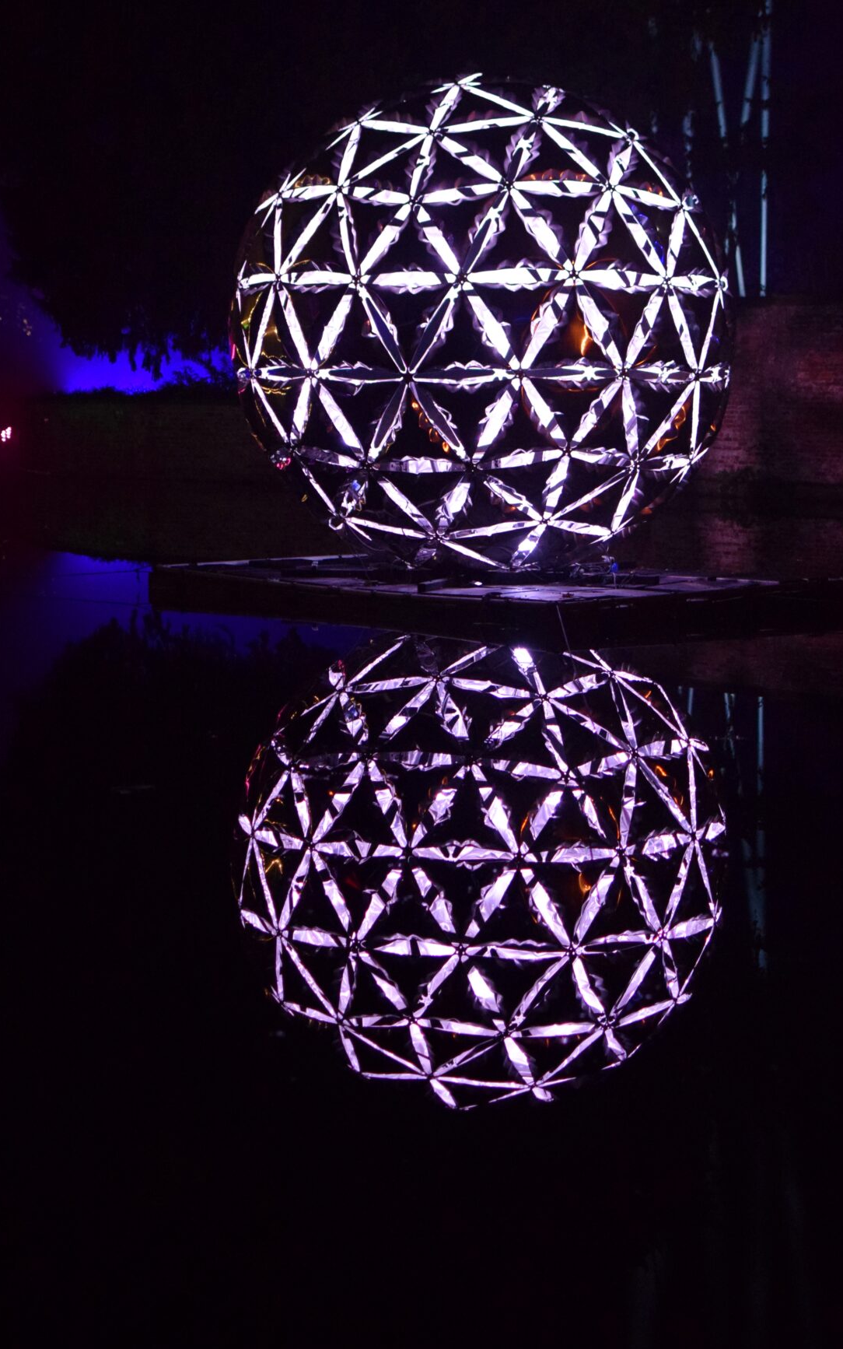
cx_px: 480
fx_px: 2449
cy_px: 541
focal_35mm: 67
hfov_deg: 19.5
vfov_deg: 30.7
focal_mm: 35
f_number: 2
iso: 3200
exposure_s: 1/160
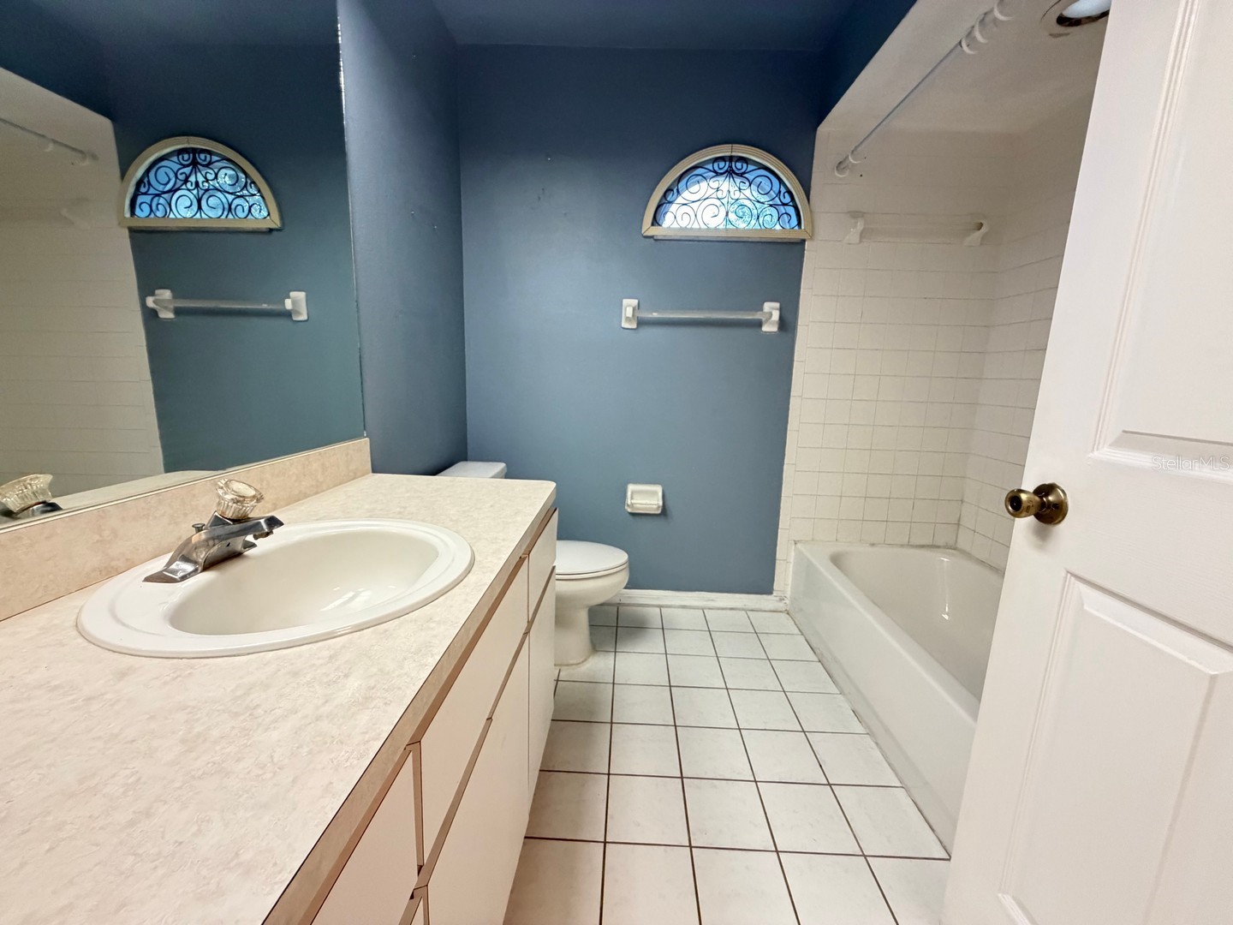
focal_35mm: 14
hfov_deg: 102.1
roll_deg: -1.2
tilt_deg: -10.1
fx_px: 499
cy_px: 462
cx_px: 616
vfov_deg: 85.7
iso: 640
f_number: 2.2
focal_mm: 2.22
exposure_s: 1/60
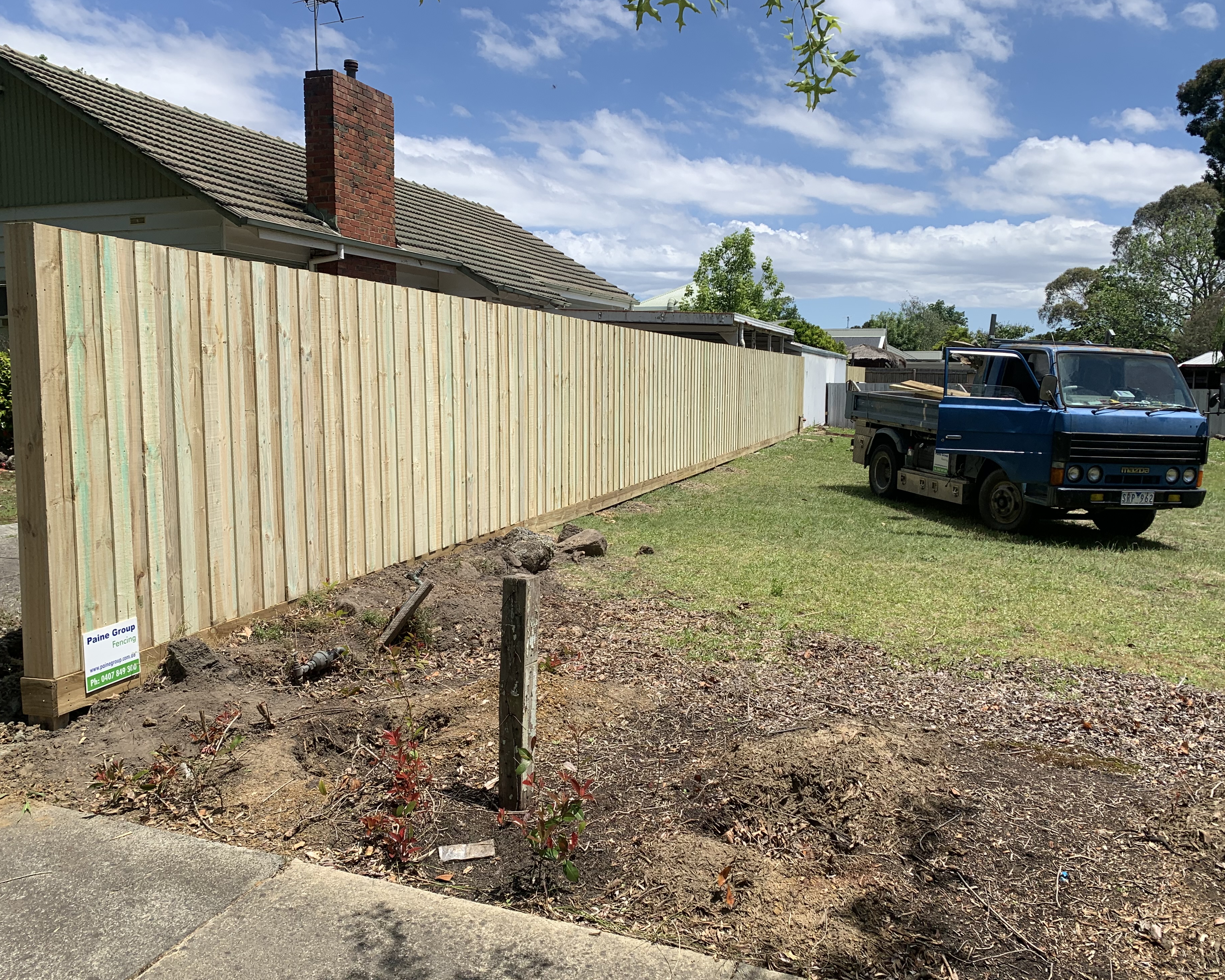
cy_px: 484
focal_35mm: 28
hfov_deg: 62.2
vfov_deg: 51.5
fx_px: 1015
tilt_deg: -5.1
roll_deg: -1.3
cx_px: 630
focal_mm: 4.25
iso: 25
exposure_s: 1/3086
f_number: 1.8
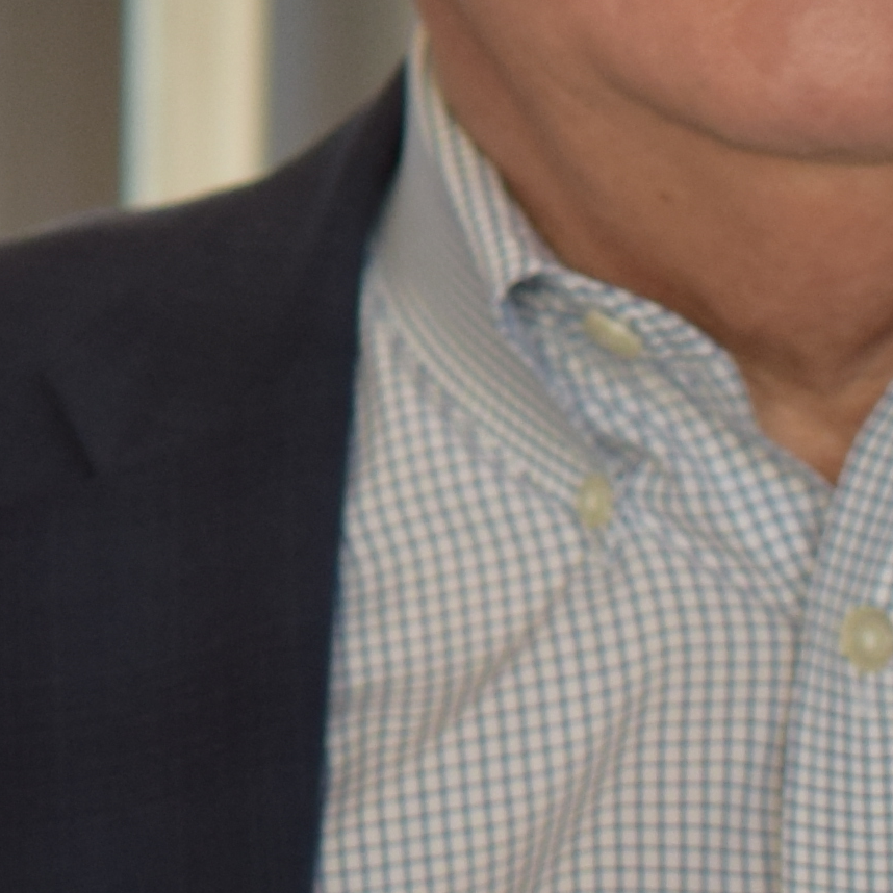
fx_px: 6508
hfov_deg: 7.7
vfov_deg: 7.8
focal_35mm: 223
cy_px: -271
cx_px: -444
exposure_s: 1/80
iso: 400
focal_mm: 25
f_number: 4.5
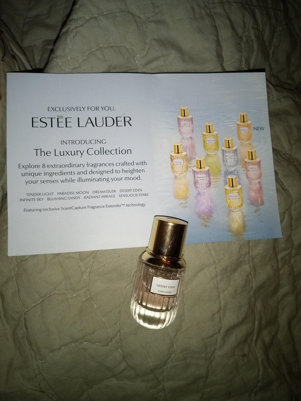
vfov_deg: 63.4
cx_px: 150
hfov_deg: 49.7
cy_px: 200
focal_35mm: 28
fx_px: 325
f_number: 2.2
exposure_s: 1/60
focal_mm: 3.71
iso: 251
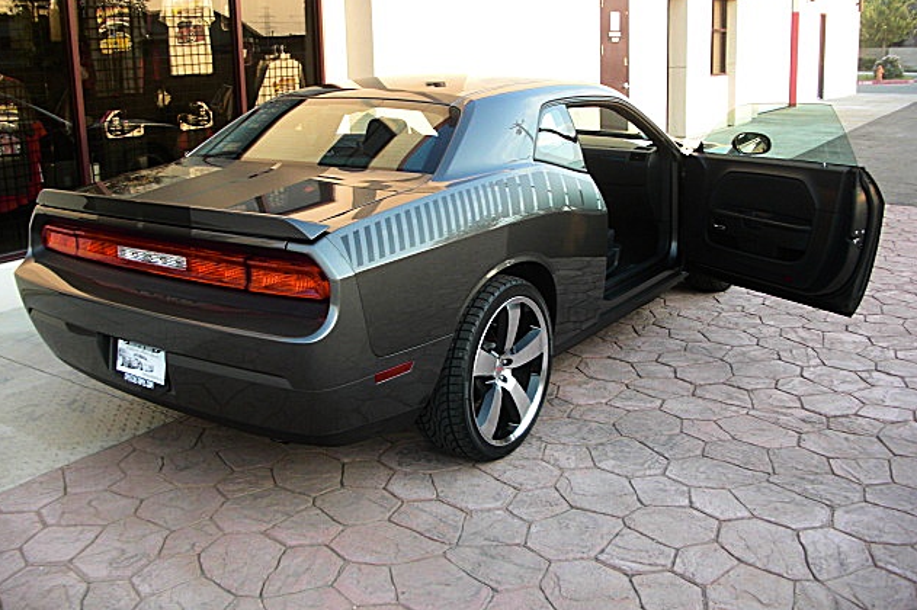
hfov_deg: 50.7
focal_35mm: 38
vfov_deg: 35.0
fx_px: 967
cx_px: 456
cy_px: 263
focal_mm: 6.3
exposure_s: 1/125
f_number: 2.8
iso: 100
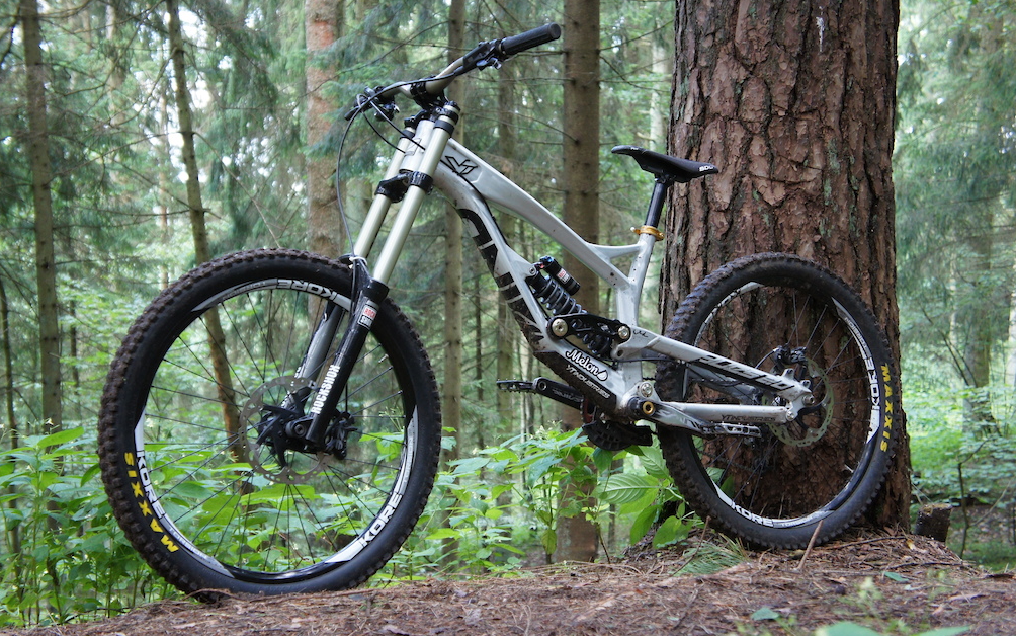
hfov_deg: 37.2
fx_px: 1510
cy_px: 314
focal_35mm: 55
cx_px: 507
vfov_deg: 23.8
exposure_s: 1/60
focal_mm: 35
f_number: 4.5
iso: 1000
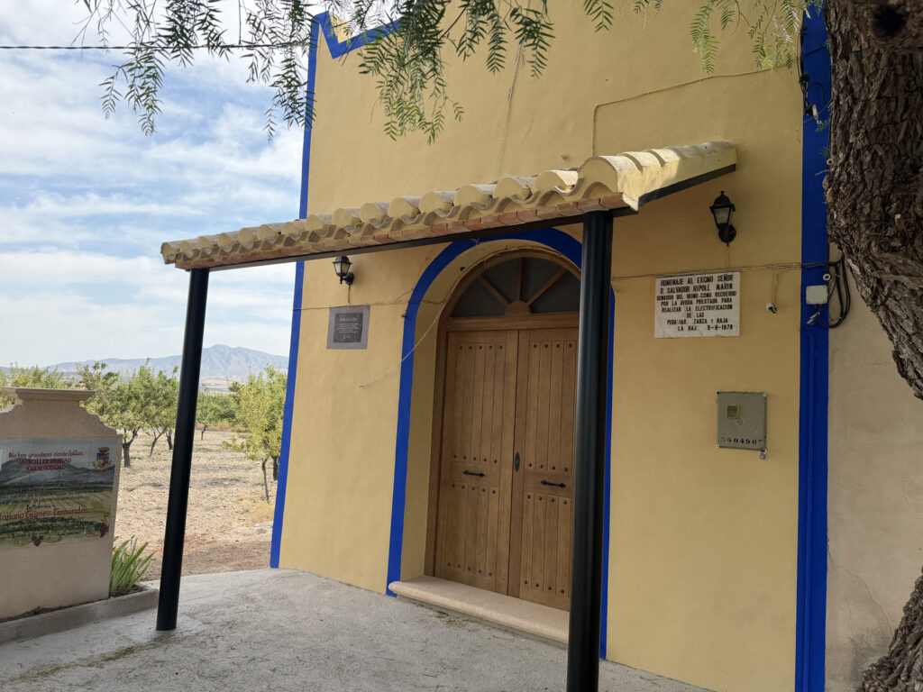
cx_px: 462
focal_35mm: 24
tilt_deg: +5.1
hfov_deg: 71.6
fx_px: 640
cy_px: 346
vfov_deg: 56.8
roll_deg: -2.9
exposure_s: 1/2110
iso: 100
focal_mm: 6.76
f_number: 1.78
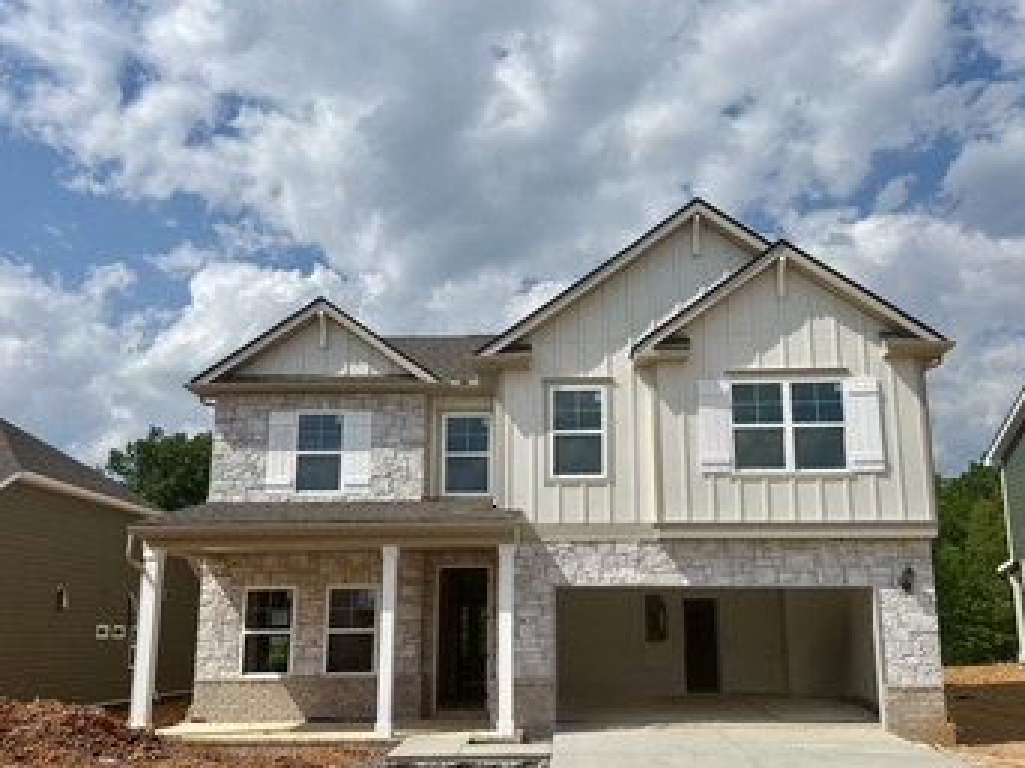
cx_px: 550
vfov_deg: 49.6
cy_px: 433
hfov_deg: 63.4
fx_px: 829
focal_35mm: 28
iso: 80
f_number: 1.78
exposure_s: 1/10309
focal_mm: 6.76
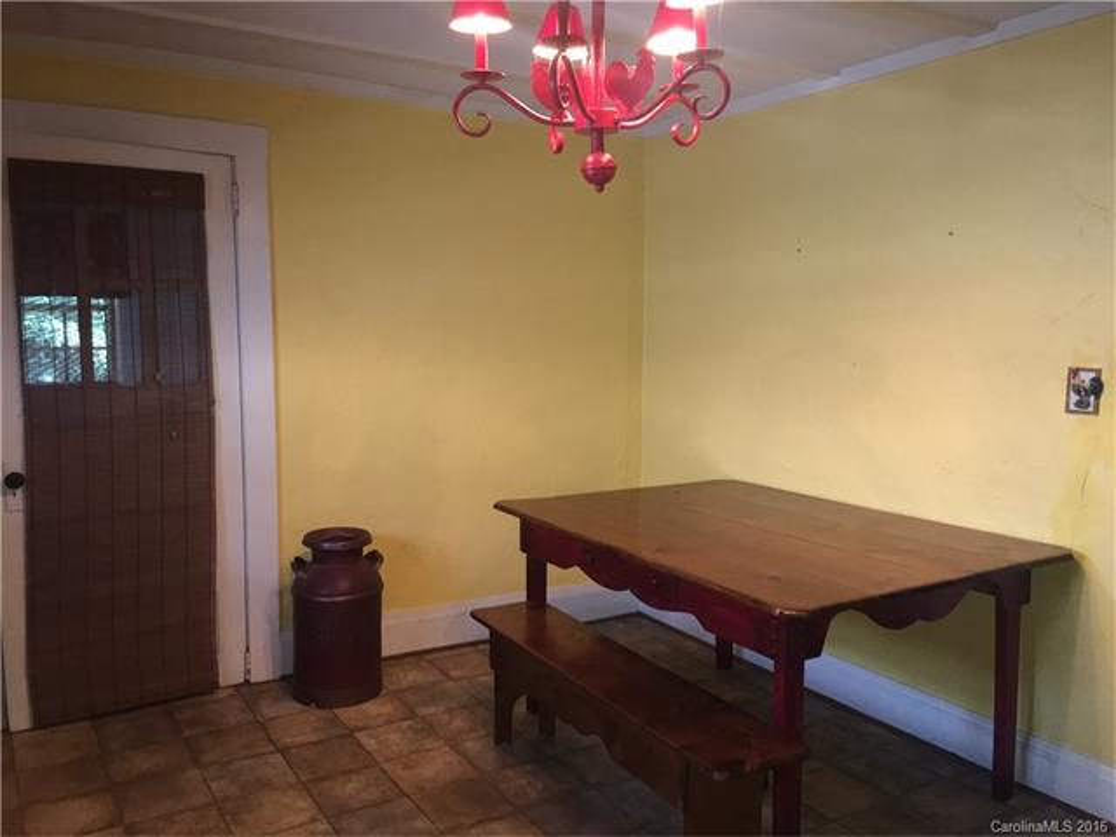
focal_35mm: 29
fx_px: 935
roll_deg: -0.2
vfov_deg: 48.2
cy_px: 418
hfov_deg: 61.7
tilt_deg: -4.5
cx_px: 558
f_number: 2.2
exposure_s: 1/20
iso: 125
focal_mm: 4.15
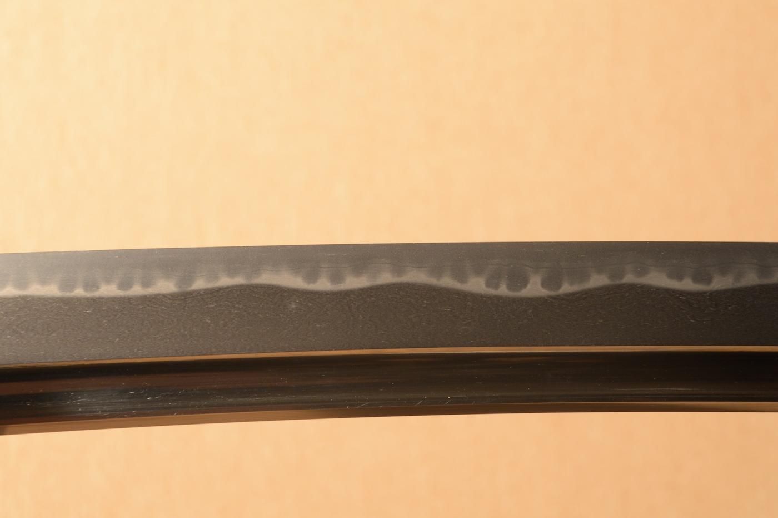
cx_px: 389
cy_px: 259
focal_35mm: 120
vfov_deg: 11.4
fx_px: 2591
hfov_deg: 17.1
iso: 400
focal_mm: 80
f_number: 11
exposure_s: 1/1.6
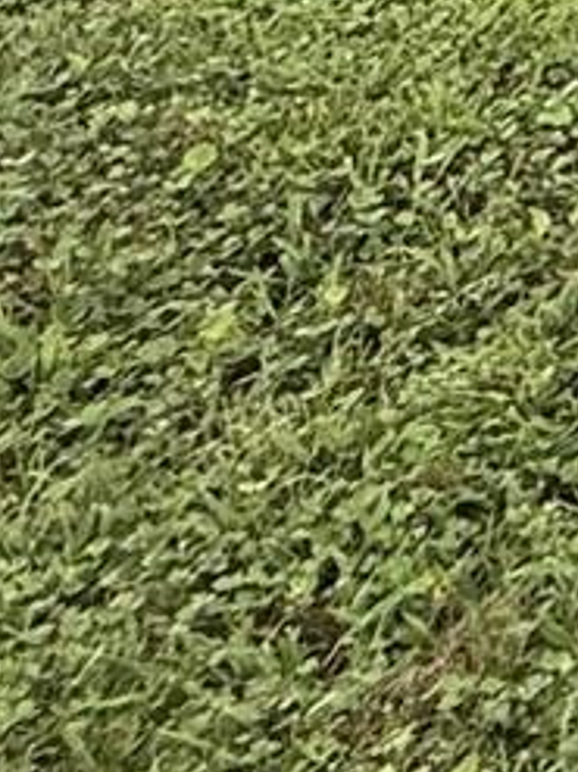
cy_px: -1244
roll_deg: -2.4
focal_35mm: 116
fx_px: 2585
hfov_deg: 7.8
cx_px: 2381
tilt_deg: -1.7
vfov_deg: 12.3
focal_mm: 2.22
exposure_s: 1/1312
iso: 50
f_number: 2.2
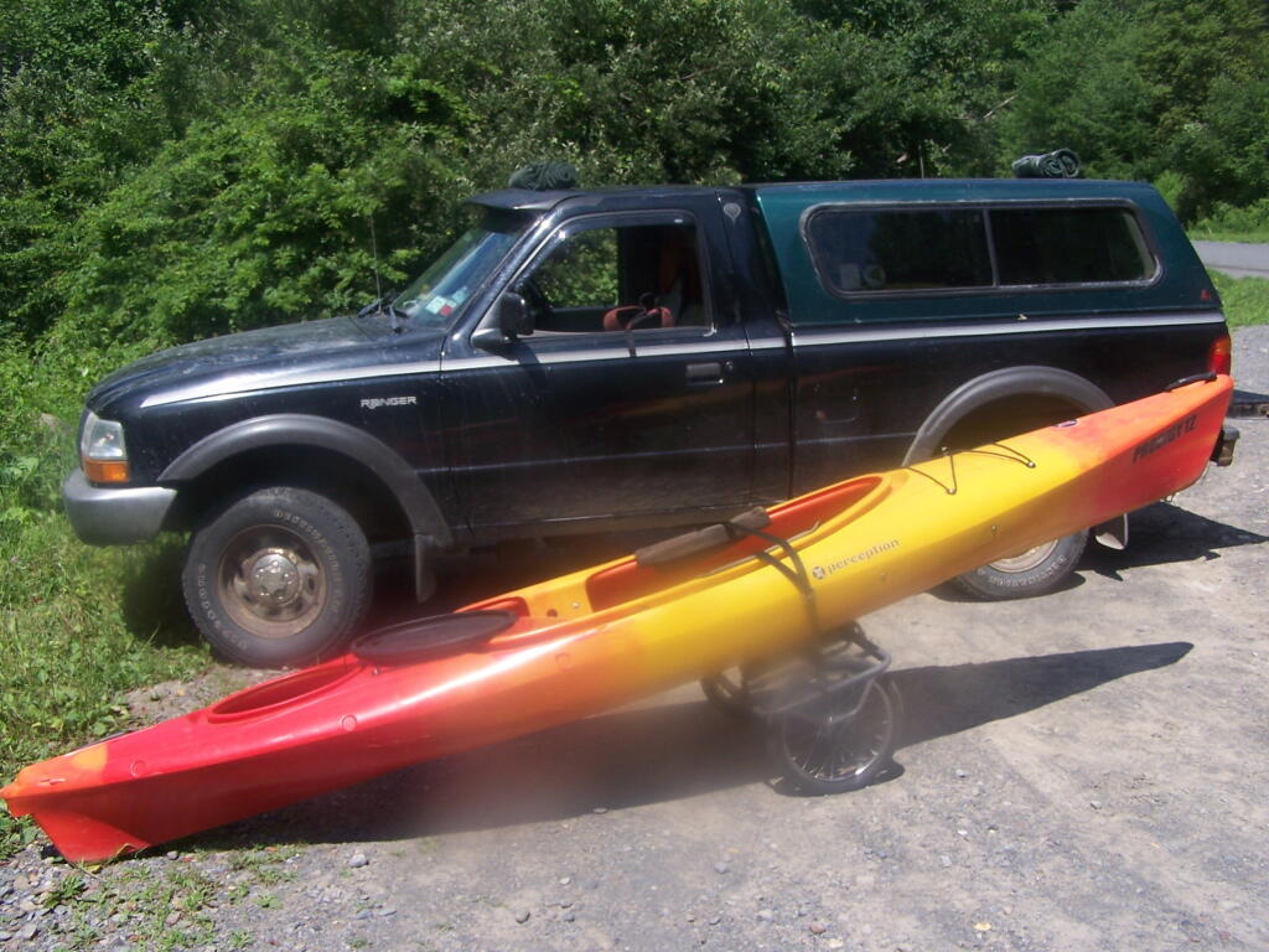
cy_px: 476
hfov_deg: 49.0
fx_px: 1393
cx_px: 634
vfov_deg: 37.7
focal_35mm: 38
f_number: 4
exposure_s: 1/800
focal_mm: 6.3
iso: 80
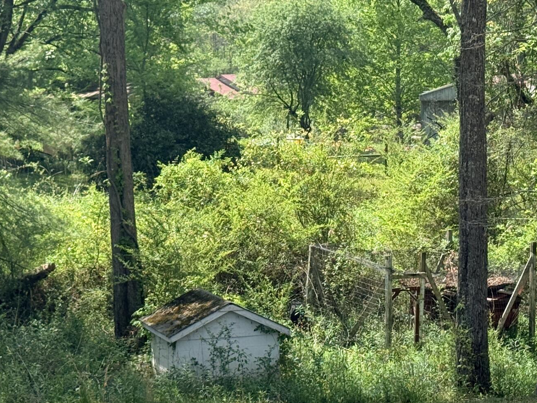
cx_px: 270
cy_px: 245
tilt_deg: -6.1
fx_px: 1707
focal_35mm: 110
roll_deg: +1.9
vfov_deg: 13.5
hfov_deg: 17.9
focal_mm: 6.76
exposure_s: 1/2667
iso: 100
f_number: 1.78
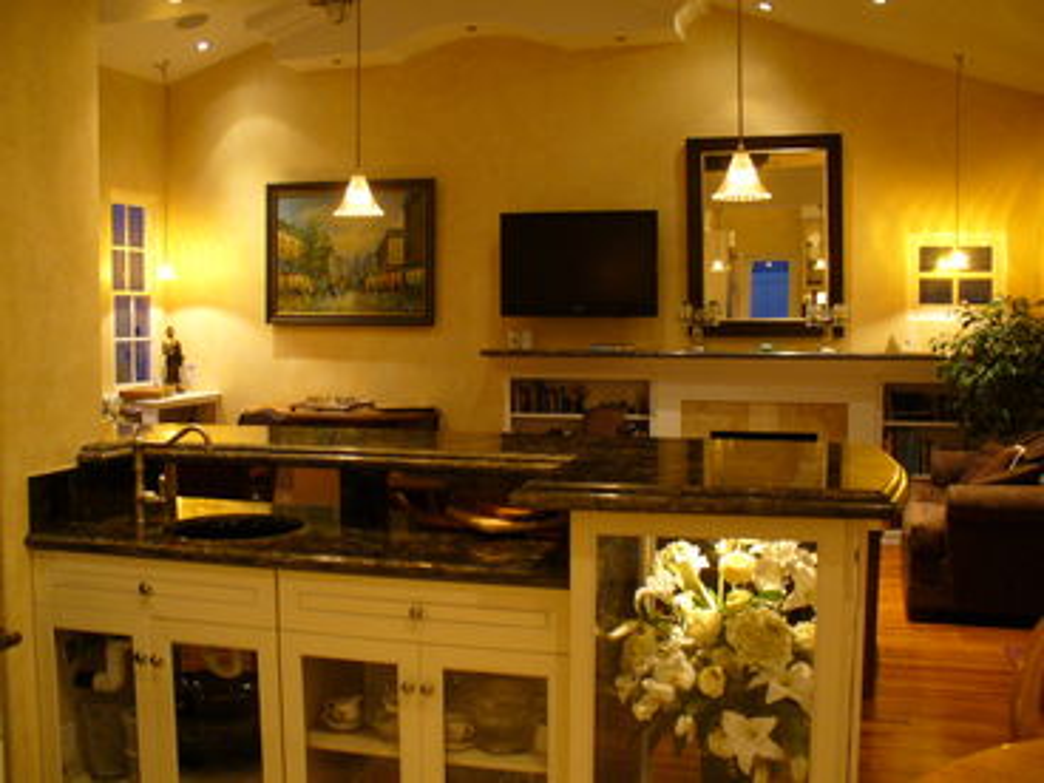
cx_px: 522
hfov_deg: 50.1
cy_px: 392
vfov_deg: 38.7
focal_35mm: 37
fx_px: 1116
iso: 200
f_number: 2.8
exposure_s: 1/8
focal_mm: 6.1
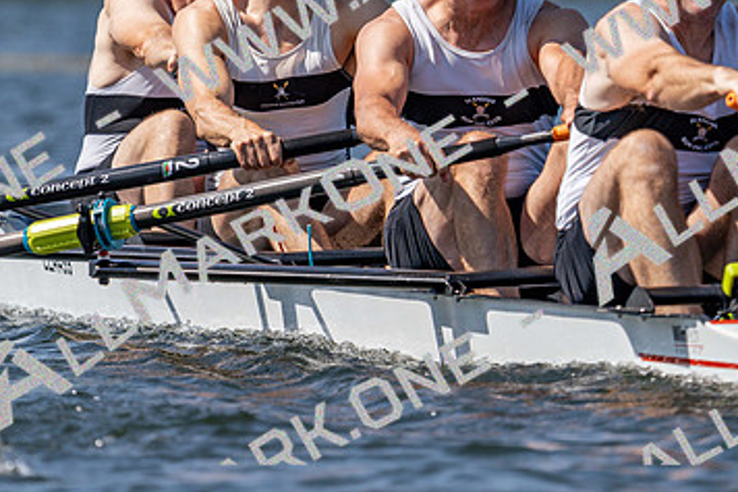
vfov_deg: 1.9
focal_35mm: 706
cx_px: 410
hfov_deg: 2.9
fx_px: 14466
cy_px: 109
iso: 250
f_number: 6.3
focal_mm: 433
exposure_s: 1/2000
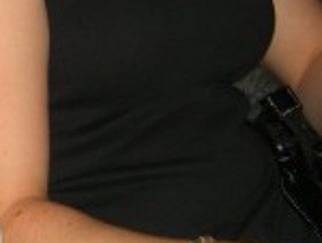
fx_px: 1416
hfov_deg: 12.8
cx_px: -13
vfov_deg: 9.5
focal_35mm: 152
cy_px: -140
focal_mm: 7.9
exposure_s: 1/60
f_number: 2.8
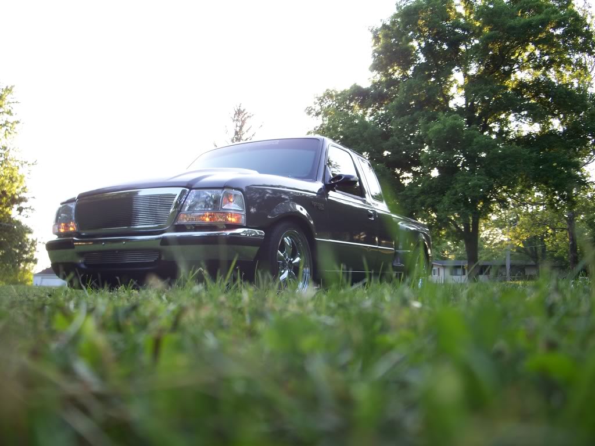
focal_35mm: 37
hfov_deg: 50.1
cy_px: 223
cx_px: 298
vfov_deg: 38.7
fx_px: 636
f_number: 2.8
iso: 64
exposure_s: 1/60
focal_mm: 7.8
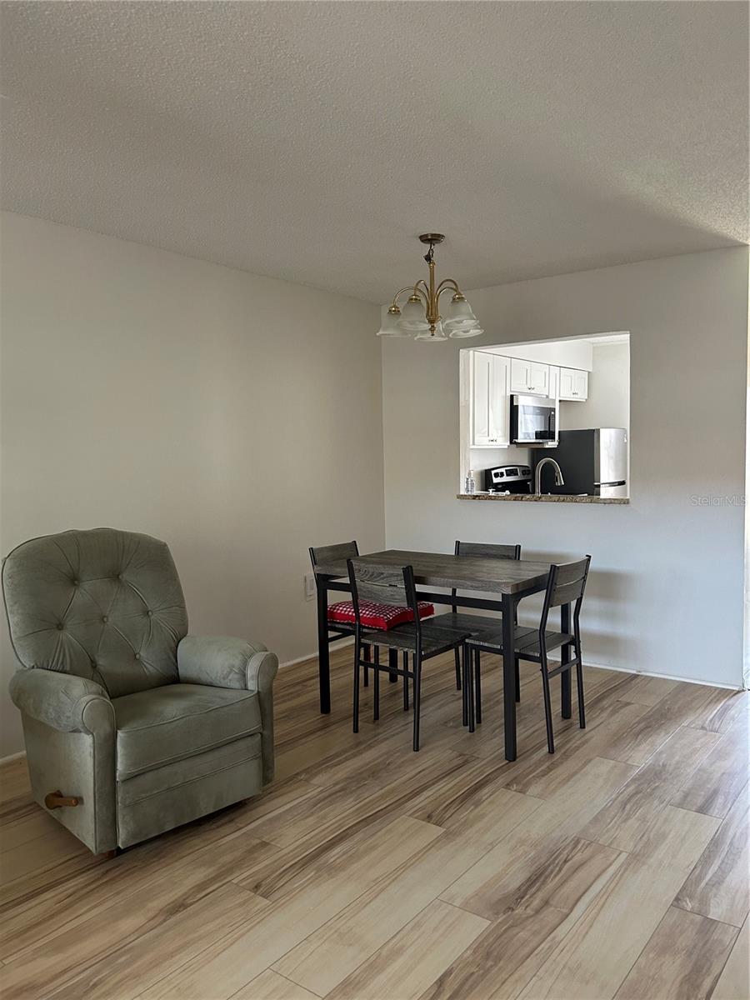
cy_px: 500
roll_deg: -1.1
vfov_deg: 67.3
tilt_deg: -4.4
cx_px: 375
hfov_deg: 53.1
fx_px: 751
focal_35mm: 26
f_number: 1.5
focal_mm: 5.7
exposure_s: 1/60
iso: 200
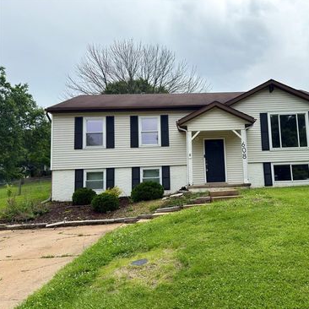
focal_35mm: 29
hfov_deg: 54.4
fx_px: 293
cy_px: 154
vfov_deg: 55.6
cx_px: 209
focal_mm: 6.76
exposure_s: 1/8264
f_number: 1.78
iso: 100
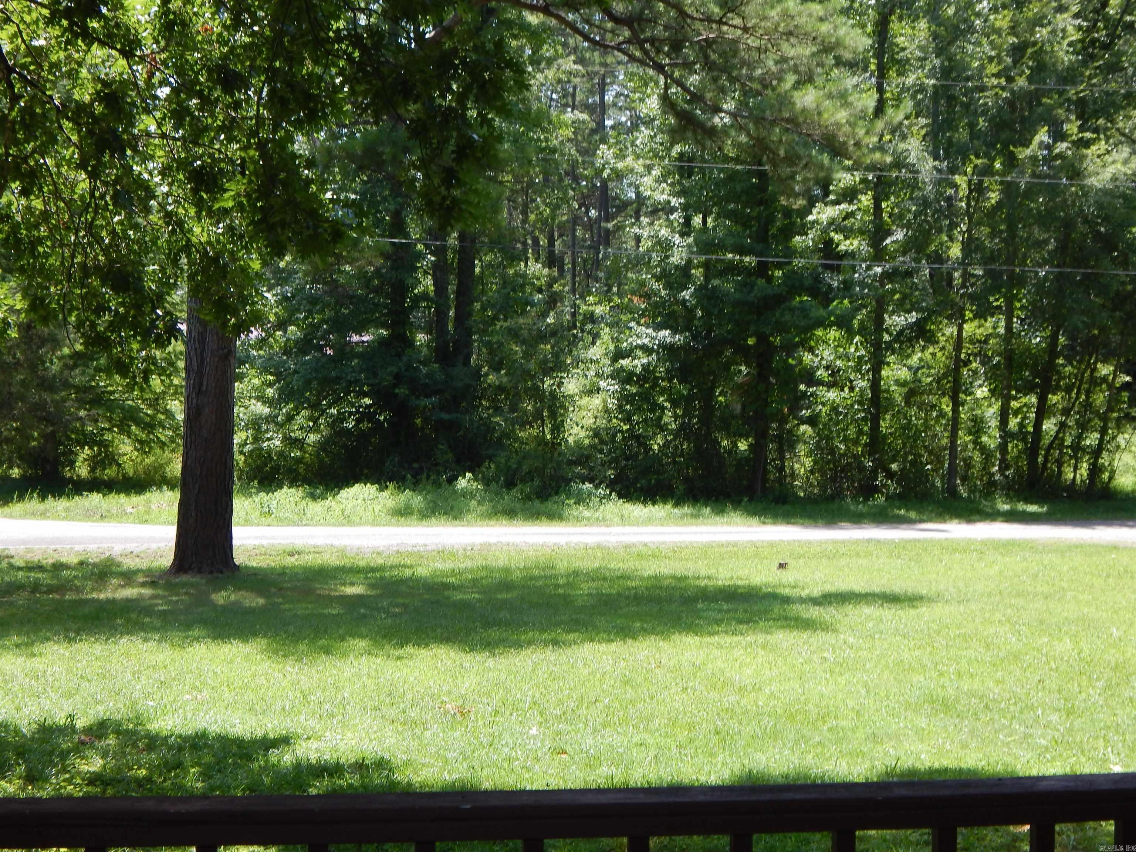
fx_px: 1772
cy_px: 426
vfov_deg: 27.0
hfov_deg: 35.5
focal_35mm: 54
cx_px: 568
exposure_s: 1/320
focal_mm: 9.7
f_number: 3.8
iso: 125
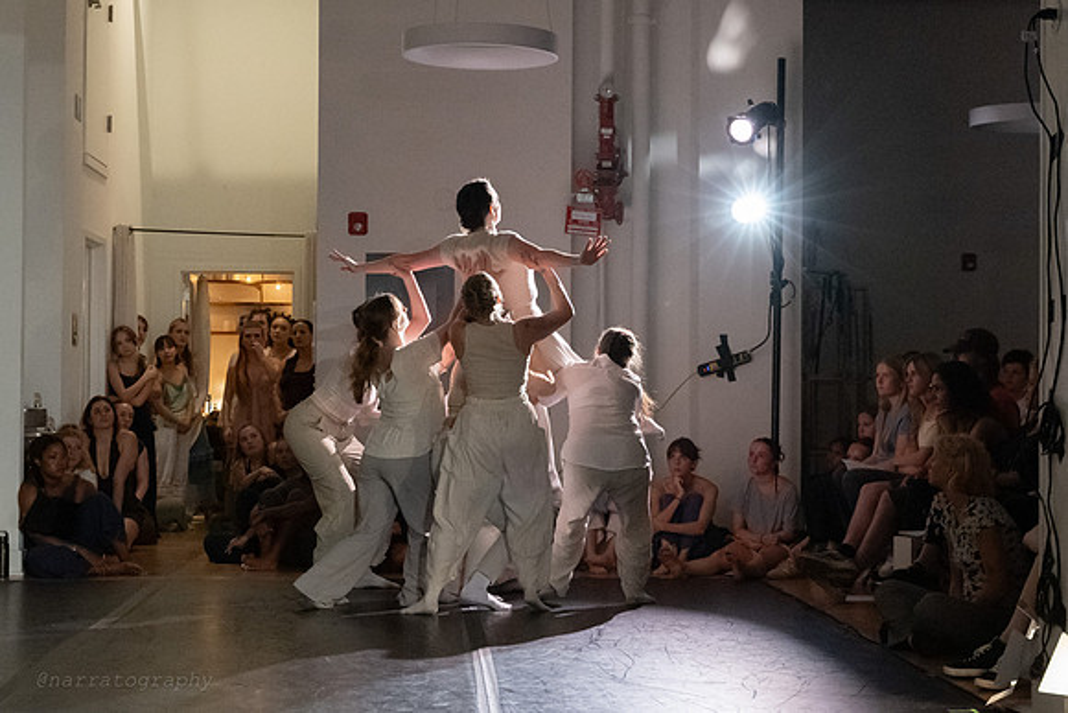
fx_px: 2161
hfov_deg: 27.7
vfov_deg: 18.7
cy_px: 356
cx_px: 646
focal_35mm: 73
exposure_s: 1/400
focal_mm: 49
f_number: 3.5
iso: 6400
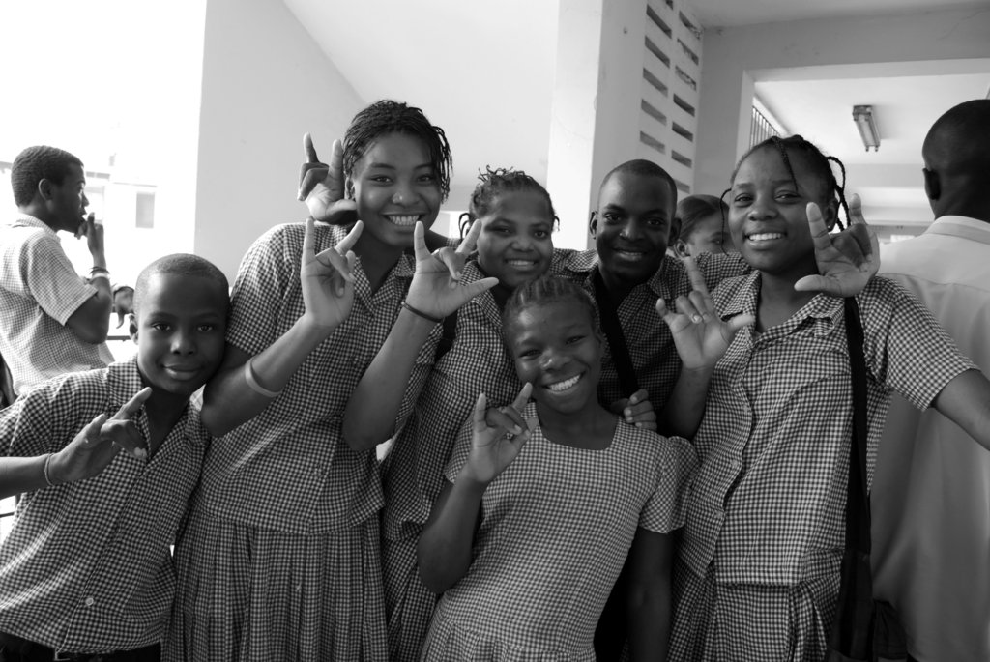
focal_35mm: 27
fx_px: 743
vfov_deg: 48.0
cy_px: 331
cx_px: 495
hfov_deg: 67.3
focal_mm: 18
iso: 200
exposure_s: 1/50
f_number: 4
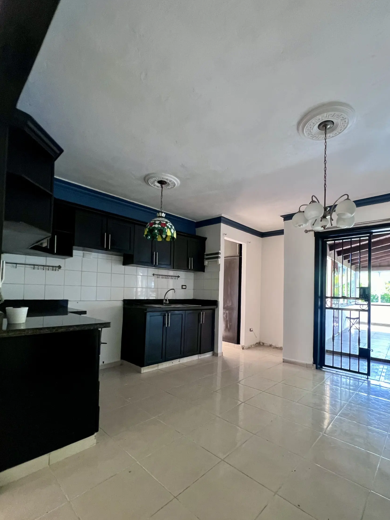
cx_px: 220
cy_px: 285
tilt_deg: +2.6
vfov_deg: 97.9
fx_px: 225
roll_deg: -2.3
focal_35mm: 15
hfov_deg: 81.4
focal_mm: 1.57
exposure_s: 1/60
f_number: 1.8
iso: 320
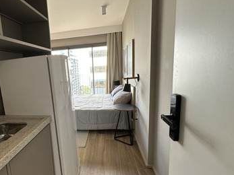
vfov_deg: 63.4
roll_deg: +3.6
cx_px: 78
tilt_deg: -10.1
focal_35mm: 21
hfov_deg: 76.5
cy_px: 92
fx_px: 142
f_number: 2.2
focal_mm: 2.22
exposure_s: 1/99
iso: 64
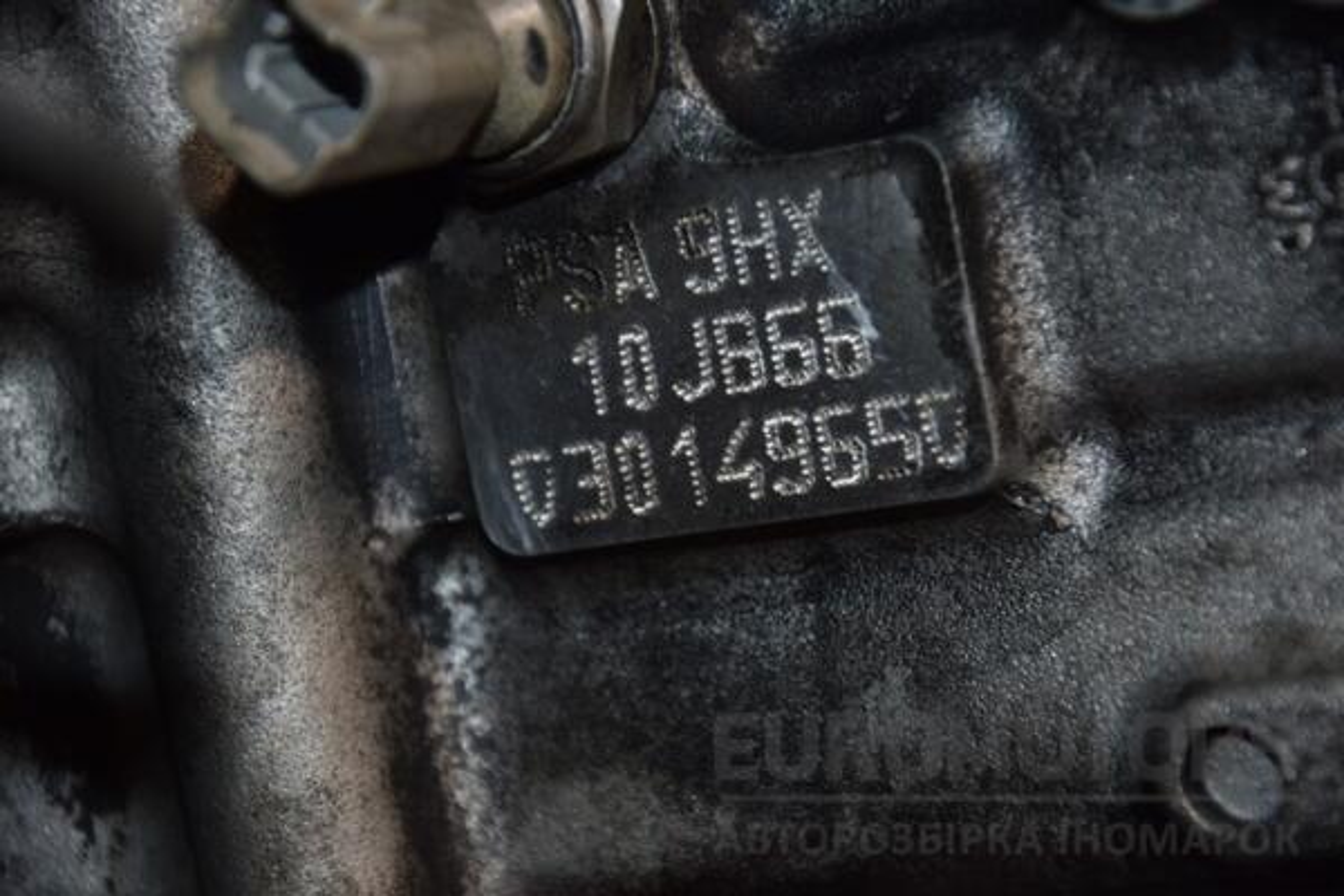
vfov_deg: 8.7
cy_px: 448
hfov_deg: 13.0
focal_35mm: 158
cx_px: 672
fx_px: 5880
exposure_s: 1/60
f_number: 5.6
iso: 800
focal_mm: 105
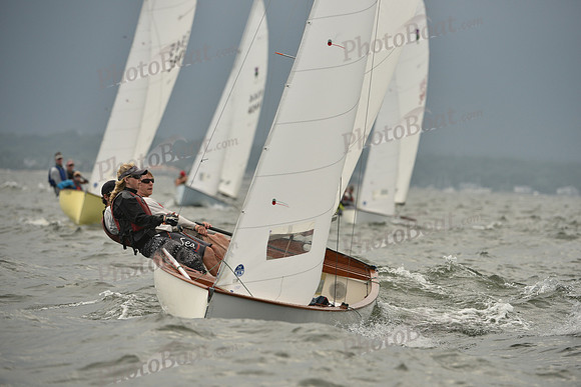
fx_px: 4681
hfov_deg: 7.1
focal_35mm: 290
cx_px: 290
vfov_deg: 4.7
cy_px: 194
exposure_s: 1/1600
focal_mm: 290
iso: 320
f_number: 6.3
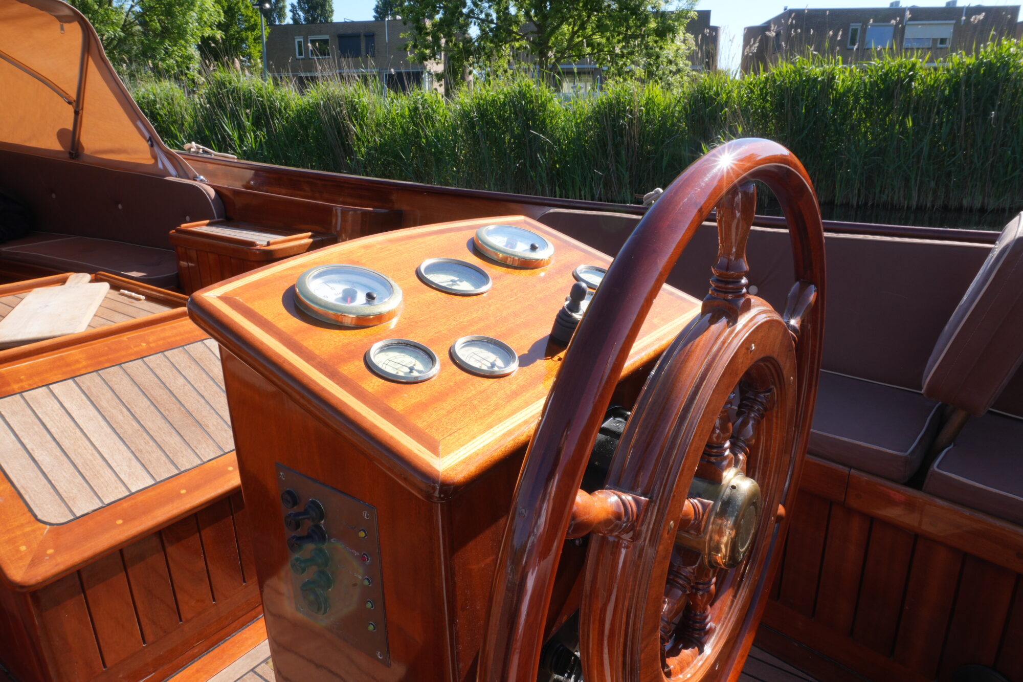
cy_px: 341
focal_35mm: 24
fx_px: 682
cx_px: 512
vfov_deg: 53.1
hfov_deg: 73.7
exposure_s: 1/30
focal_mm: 16
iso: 200
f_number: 22
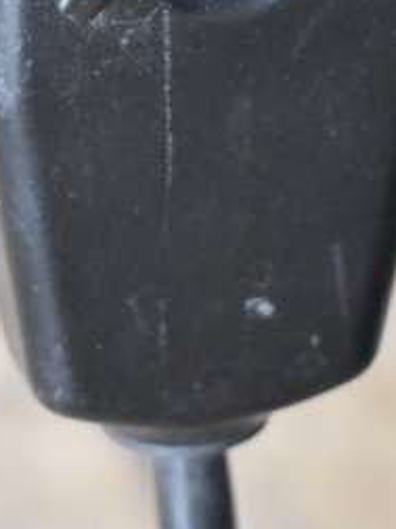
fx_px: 3035
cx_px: 207
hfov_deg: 7.5
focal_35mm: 199
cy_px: -203
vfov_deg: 9.7
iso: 3600
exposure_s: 1/60
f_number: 4.8
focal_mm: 38
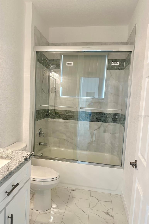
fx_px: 161
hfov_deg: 49.4
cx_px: 65
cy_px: 116
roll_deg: -3.5
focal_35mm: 26
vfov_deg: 69.4
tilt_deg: -5.4
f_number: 1.78
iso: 125
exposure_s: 1/120
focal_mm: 6.86
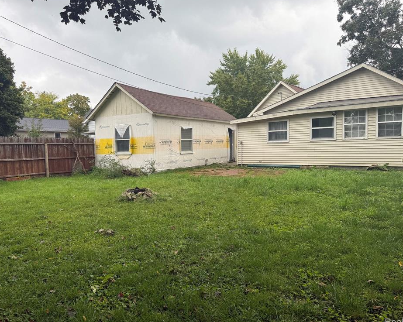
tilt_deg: -2.3
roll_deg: +1.5
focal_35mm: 26
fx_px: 310
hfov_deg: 66.0
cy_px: 161
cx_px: 206
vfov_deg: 54.9
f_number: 1.78
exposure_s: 1/840
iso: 80
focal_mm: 6.76
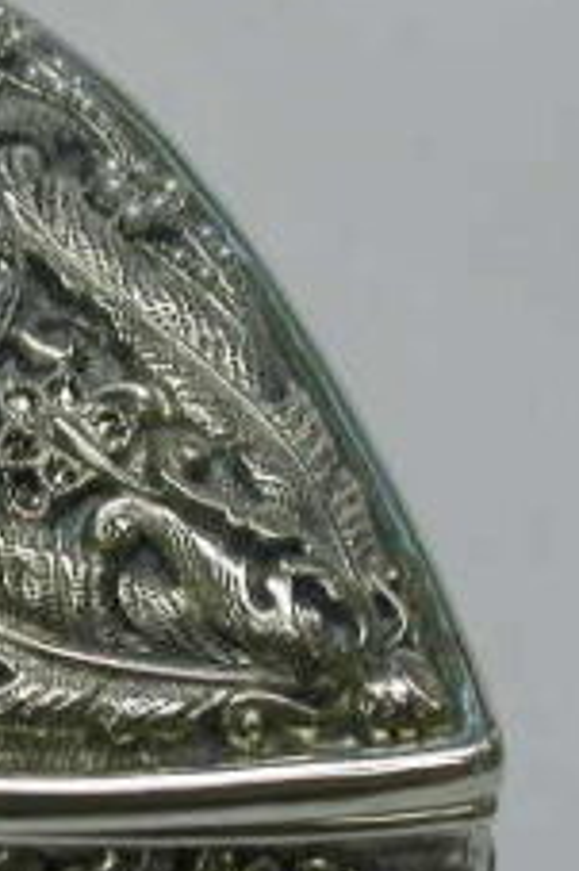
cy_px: 595
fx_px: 5653
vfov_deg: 8.8
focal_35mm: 234
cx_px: -222
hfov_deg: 5.8
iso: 100
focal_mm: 17.7
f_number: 5.8
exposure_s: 1/22
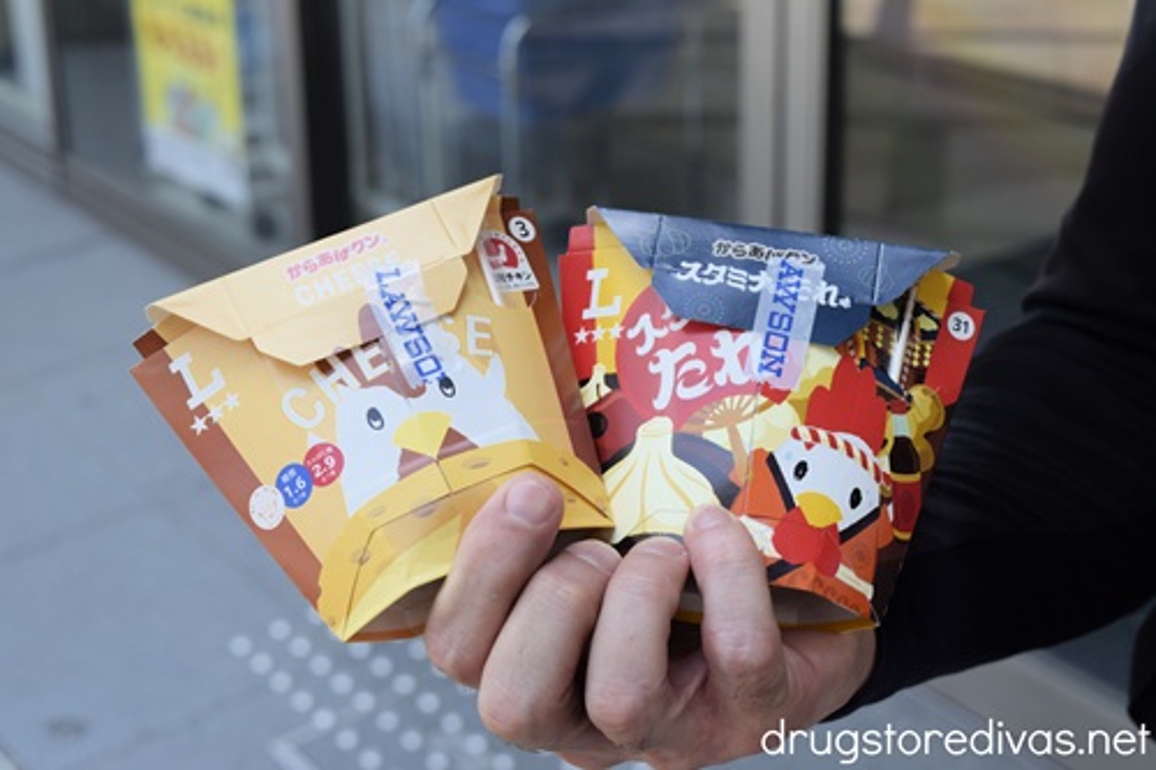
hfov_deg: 31.9
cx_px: 578
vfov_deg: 21.6
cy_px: 385
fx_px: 2022
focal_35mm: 63
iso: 200
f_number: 8
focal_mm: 42
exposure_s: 1/250
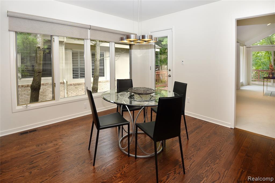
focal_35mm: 17
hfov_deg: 93.3
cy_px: 92
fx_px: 130
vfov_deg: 70.5
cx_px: 138
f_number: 6.3
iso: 125
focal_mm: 17
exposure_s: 1/60
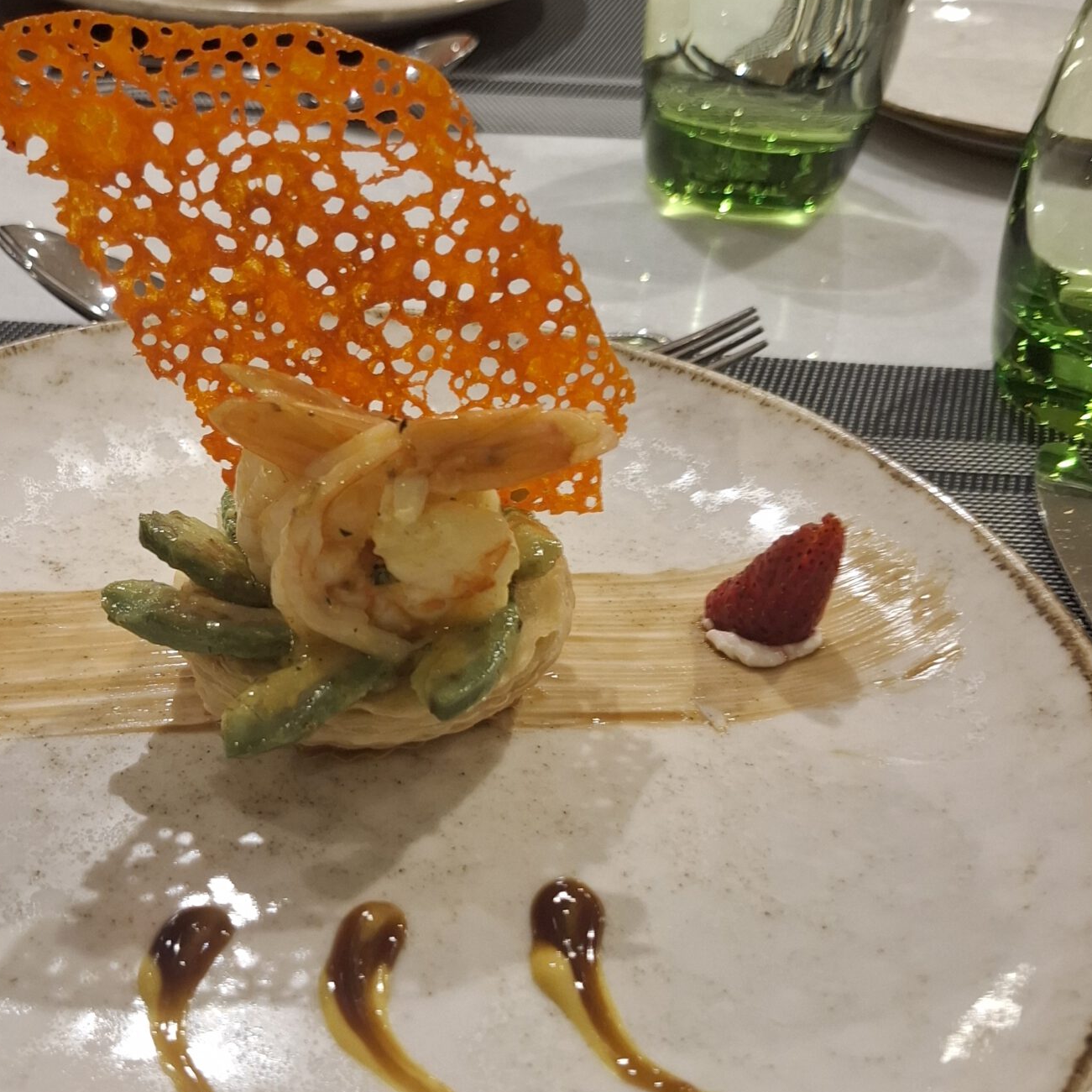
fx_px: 1428
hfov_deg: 41.2
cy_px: 608
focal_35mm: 40
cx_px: 352
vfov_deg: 41.8
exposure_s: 1/25
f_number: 1.8
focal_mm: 5.54
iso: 400
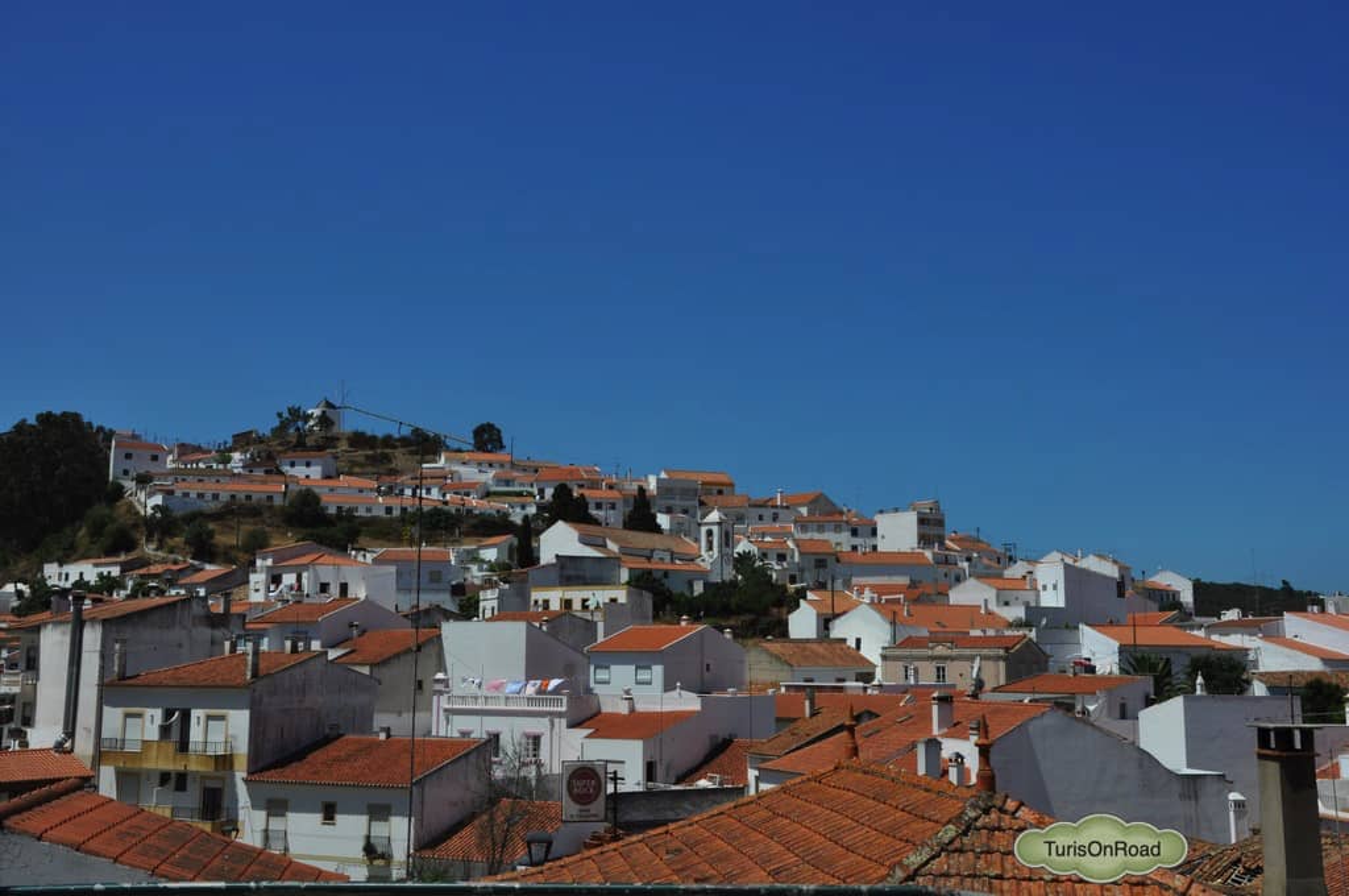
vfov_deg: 34.1
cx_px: 674
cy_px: 448
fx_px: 1460
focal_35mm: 39
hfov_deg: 49.6
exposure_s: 1/250
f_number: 16
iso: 200
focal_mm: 26
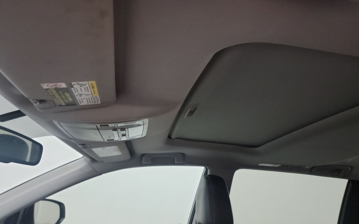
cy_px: 119
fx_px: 254
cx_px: 182
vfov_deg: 47.5
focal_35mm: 26
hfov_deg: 70.4
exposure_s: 1/59
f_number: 1.8
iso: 1089
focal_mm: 6.7
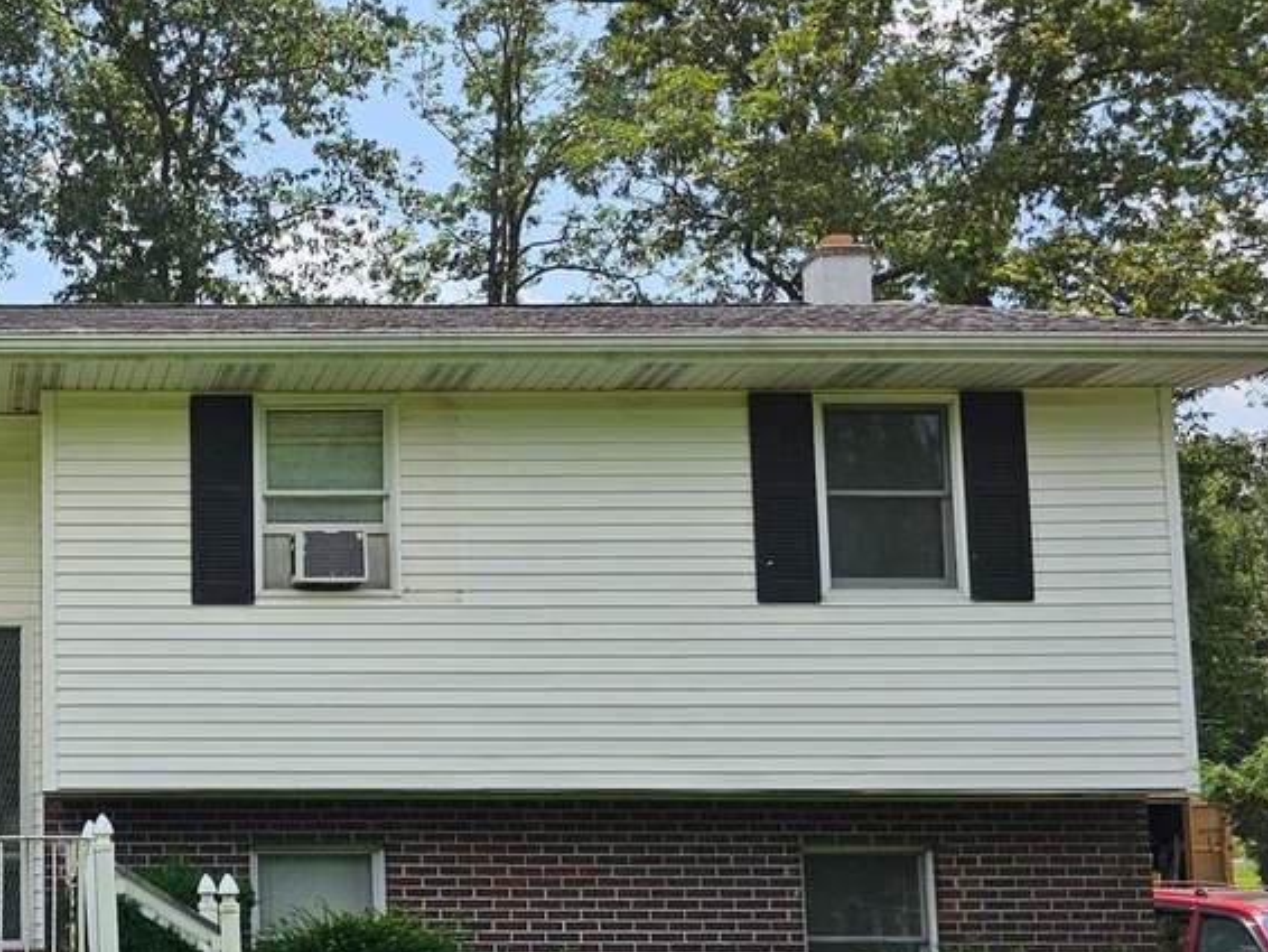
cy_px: 641
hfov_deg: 33.9
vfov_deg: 27.9
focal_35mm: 52
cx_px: 25
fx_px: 1906
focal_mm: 6.3
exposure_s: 1/957
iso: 10
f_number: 1.7
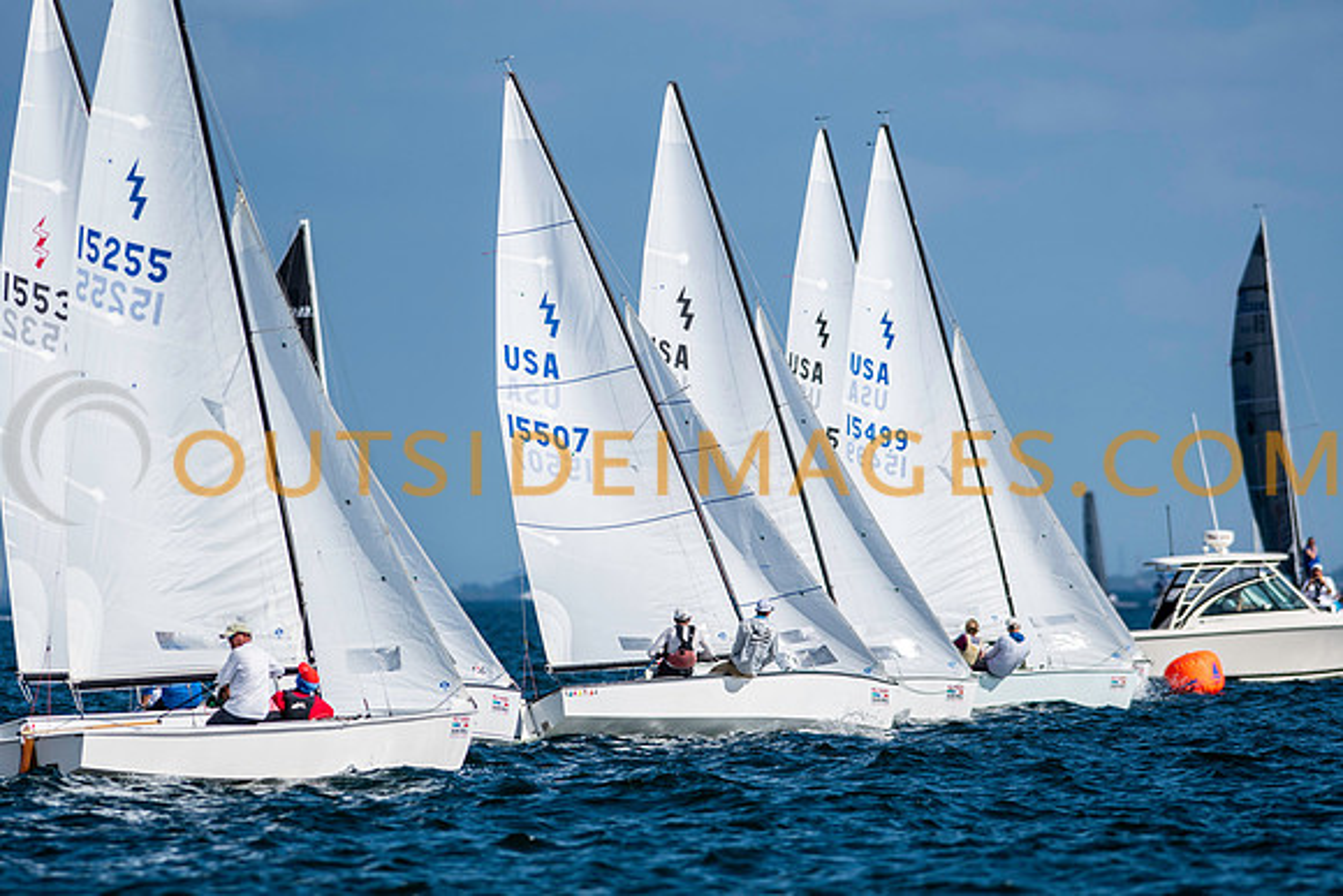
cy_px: 448
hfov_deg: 4.6
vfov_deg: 3.1
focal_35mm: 450
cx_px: 672
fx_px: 16791
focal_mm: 300
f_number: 5
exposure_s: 1/4000
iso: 200
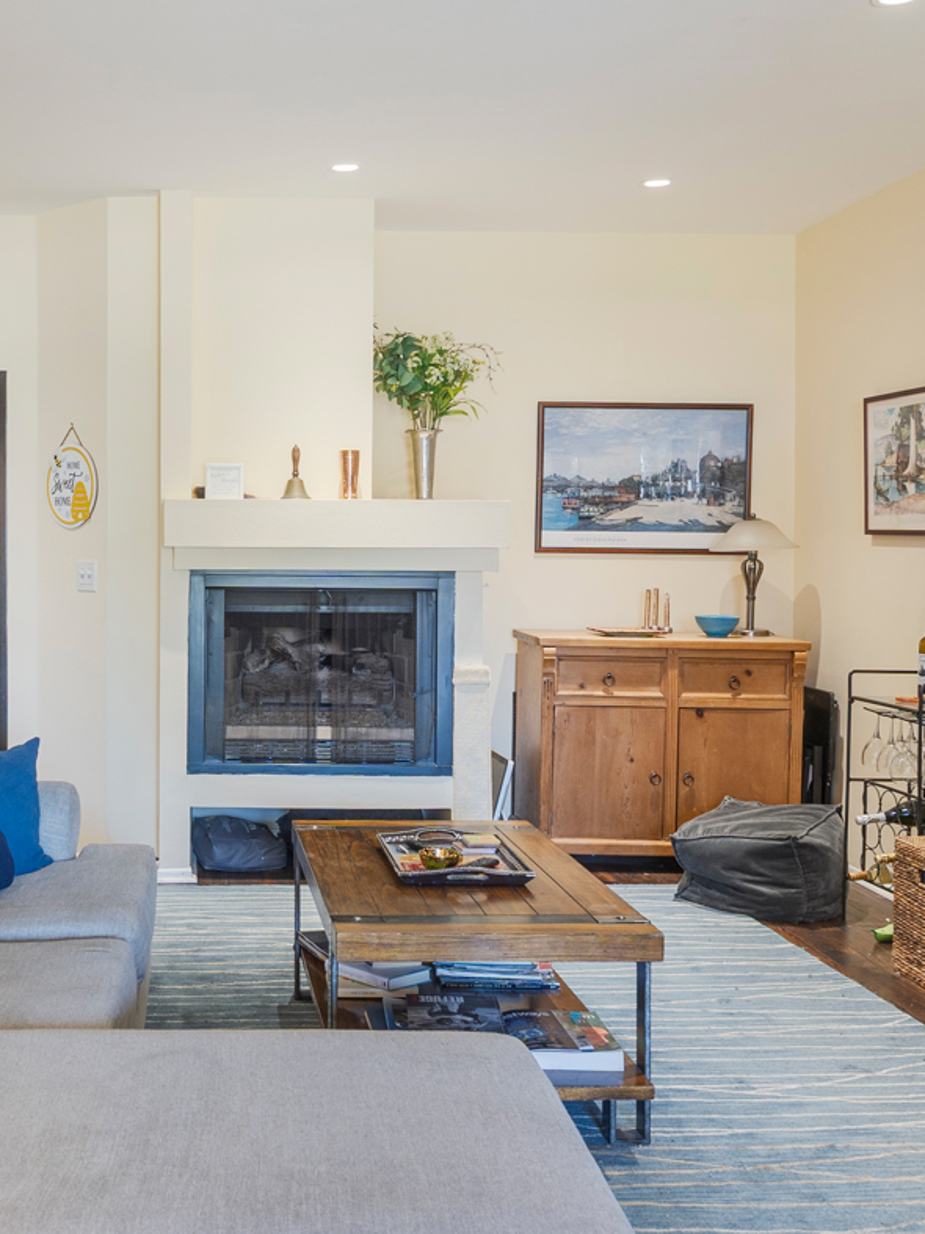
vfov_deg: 48.9
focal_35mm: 38
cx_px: 227
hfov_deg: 36.8
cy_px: 562
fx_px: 1354
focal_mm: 14
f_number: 7.1
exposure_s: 1/1.67
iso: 100
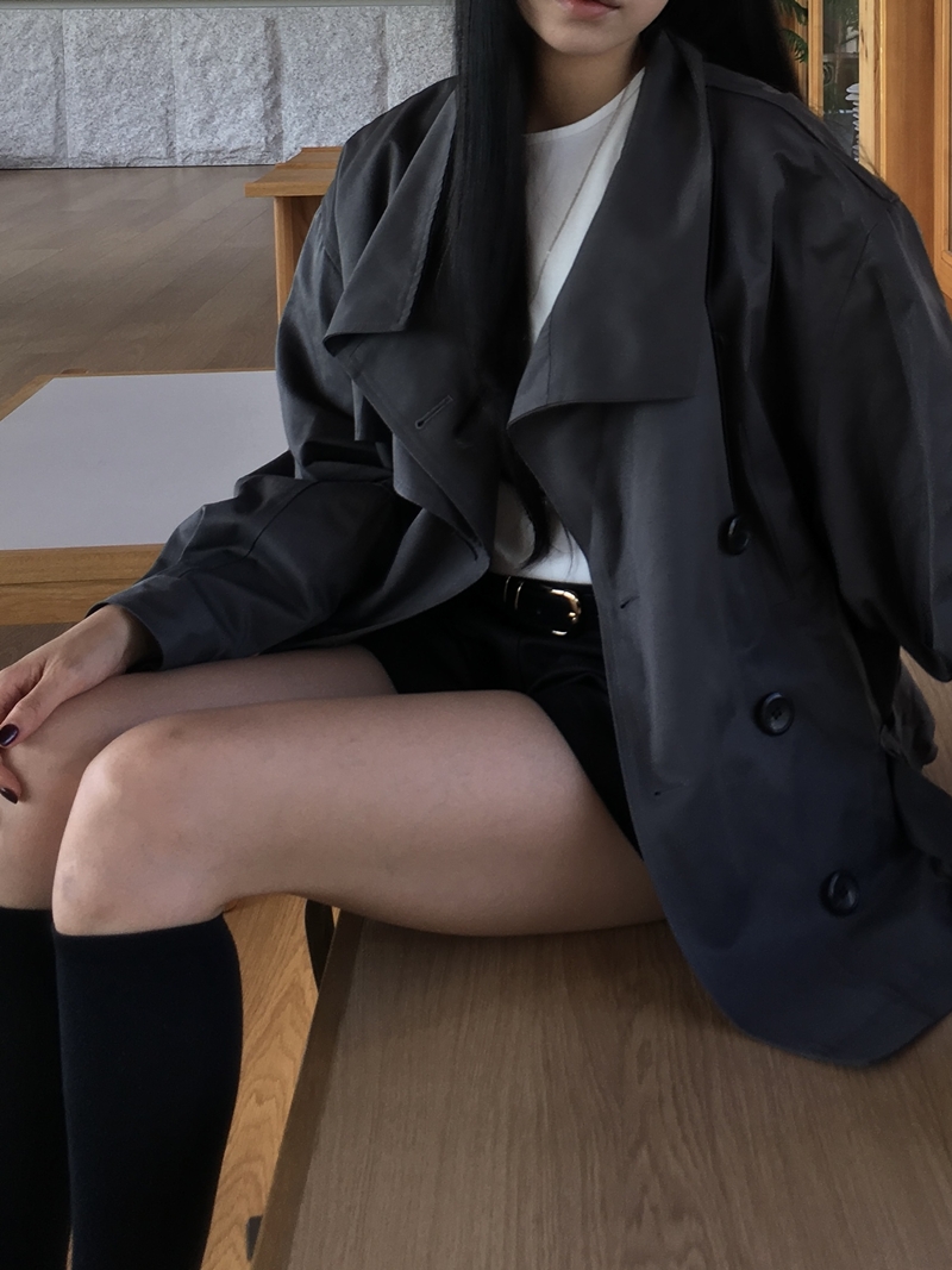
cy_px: 635
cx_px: 476
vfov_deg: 61.7
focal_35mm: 29
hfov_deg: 48.2
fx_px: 1064
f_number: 2.2
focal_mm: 4.15
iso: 25
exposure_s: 1/120
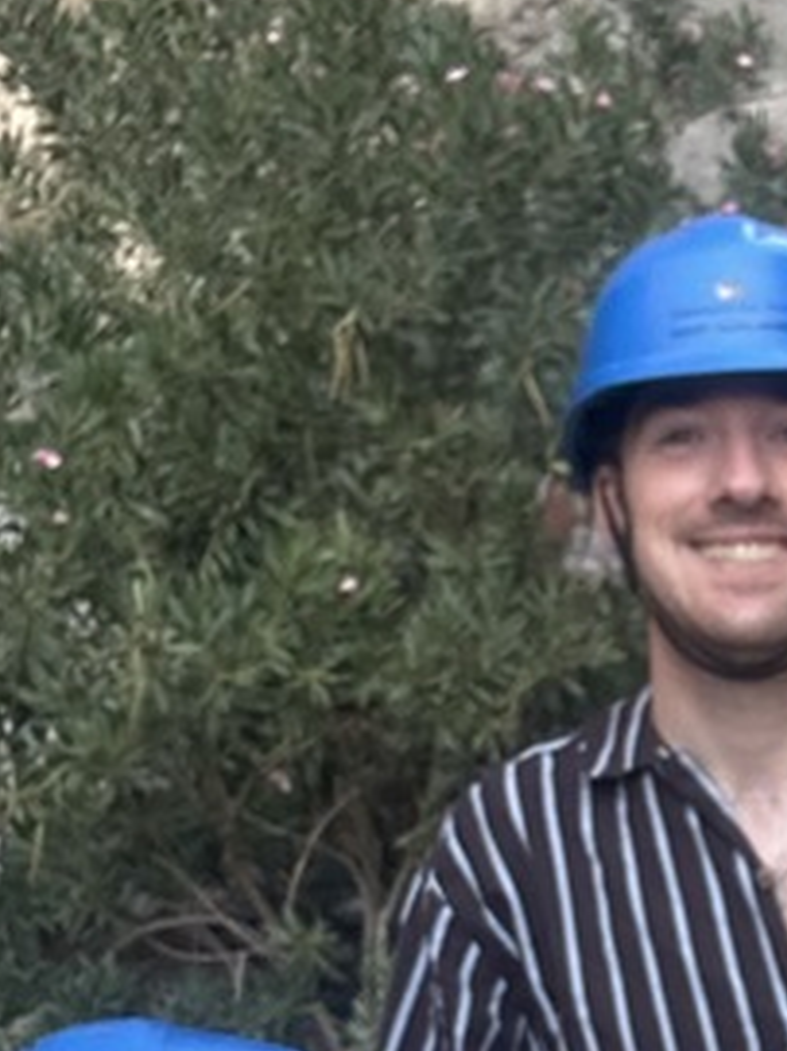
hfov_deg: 16.7
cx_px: 907
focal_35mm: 85
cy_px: 1055
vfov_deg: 22.2
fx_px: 2579
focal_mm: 2.69
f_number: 1.9
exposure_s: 1/121
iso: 50
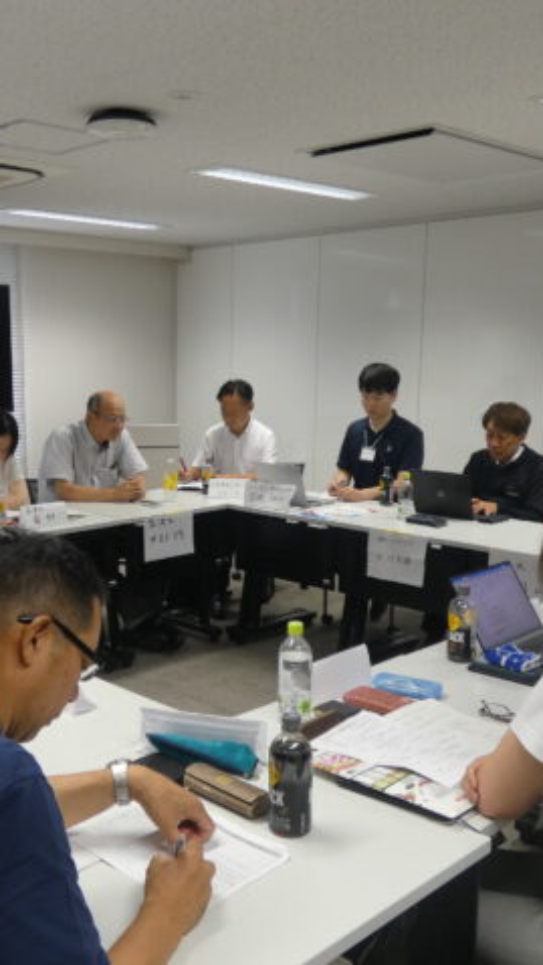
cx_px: 210
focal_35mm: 35
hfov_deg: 33.6
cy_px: 529
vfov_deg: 56.5
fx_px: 896
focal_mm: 3.6
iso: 125
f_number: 2.8
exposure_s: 1/60
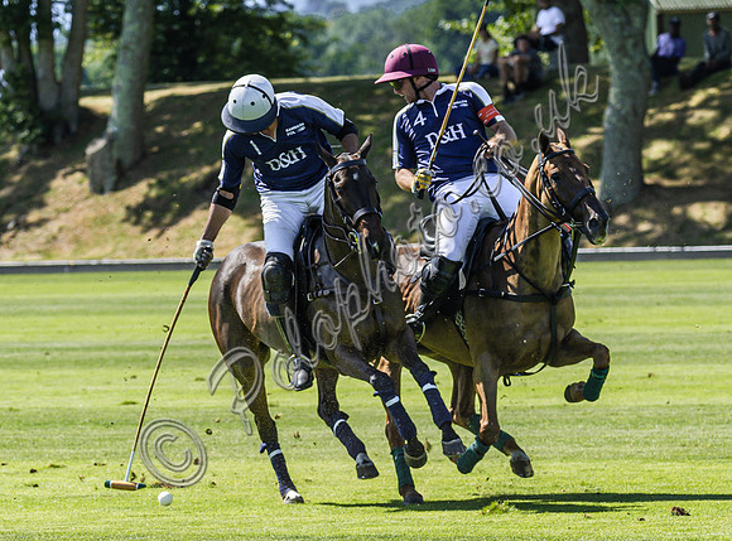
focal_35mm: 433
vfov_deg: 3.4
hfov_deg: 4.6
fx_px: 9111
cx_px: 222
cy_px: 436
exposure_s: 1/1250
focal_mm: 180
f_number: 4.8
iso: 320
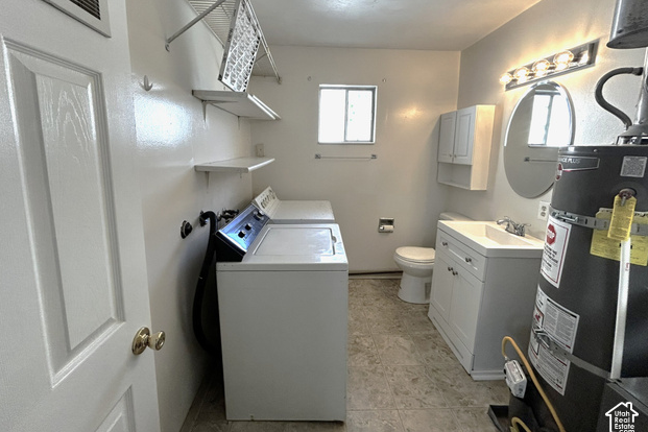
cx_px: 315
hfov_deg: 100.4
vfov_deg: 77.0
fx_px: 270
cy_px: 191
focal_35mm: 15
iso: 250
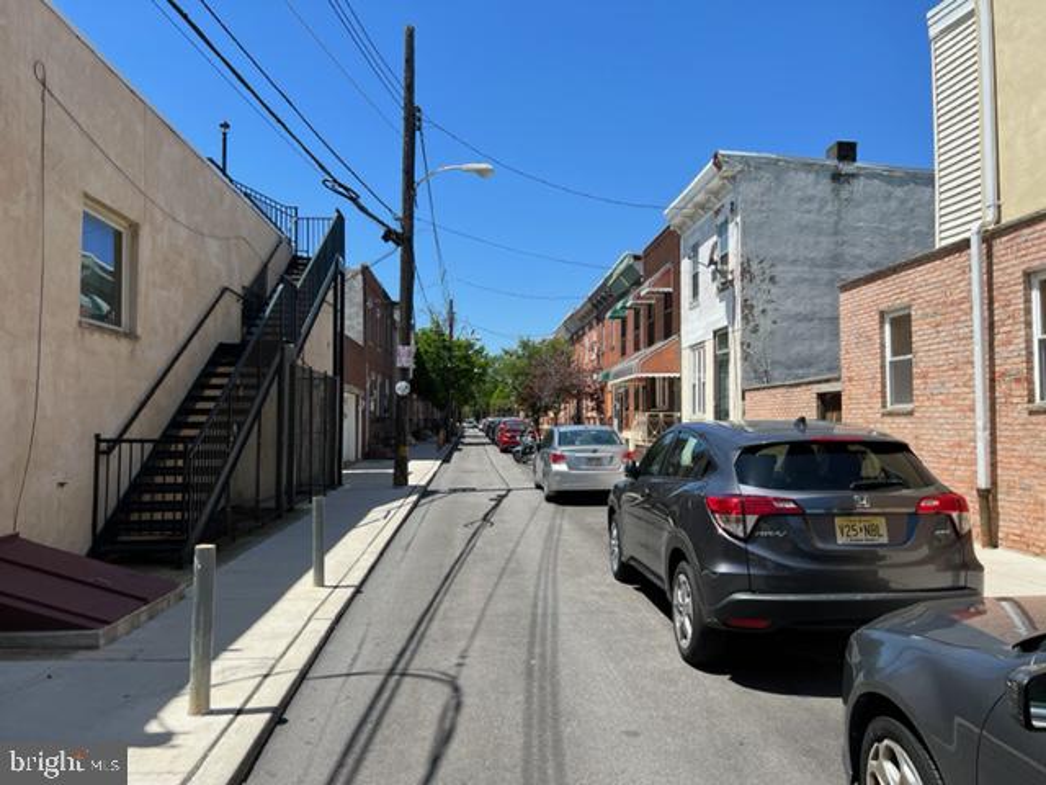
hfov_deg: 67.3
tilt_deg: +2.0
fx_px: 786
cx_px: 523
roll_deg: -0.8
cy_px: 392
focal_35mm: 26
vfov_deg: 53.1
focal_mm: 5.7
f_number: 1.5
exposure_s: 1/3257
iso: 50
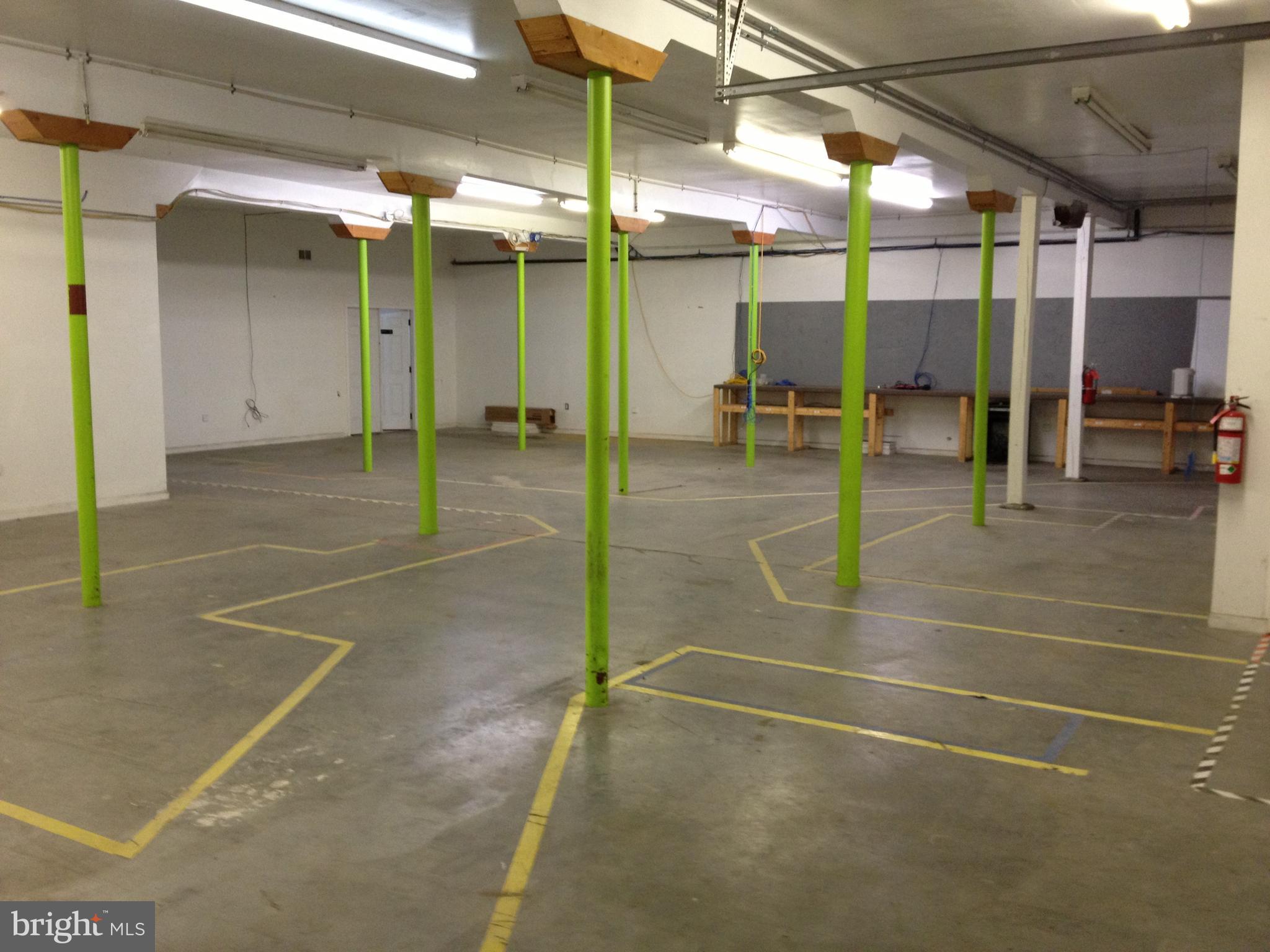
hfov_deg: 52.6
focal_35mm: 35
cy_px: 476
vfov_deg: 40.7
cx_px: 635
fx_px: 1284
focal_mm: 4.28
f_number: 2.4
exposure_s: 1/20
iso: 160
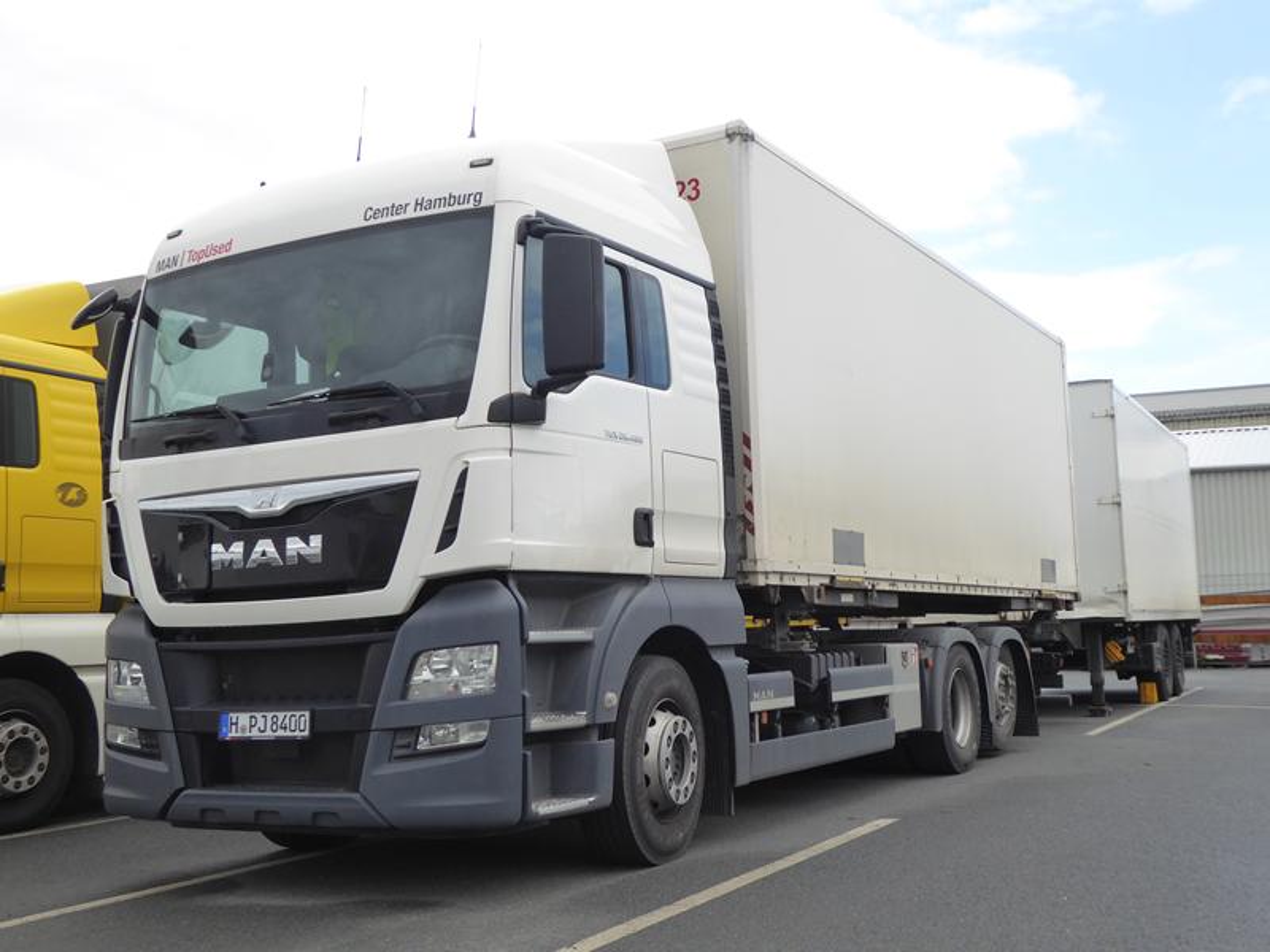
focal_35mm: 37
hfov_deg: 50.1
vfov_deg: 38.7
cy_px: 476
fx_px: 1357
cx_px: 635
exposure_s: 1/500
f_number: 3.7
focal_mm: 6.7
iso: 160
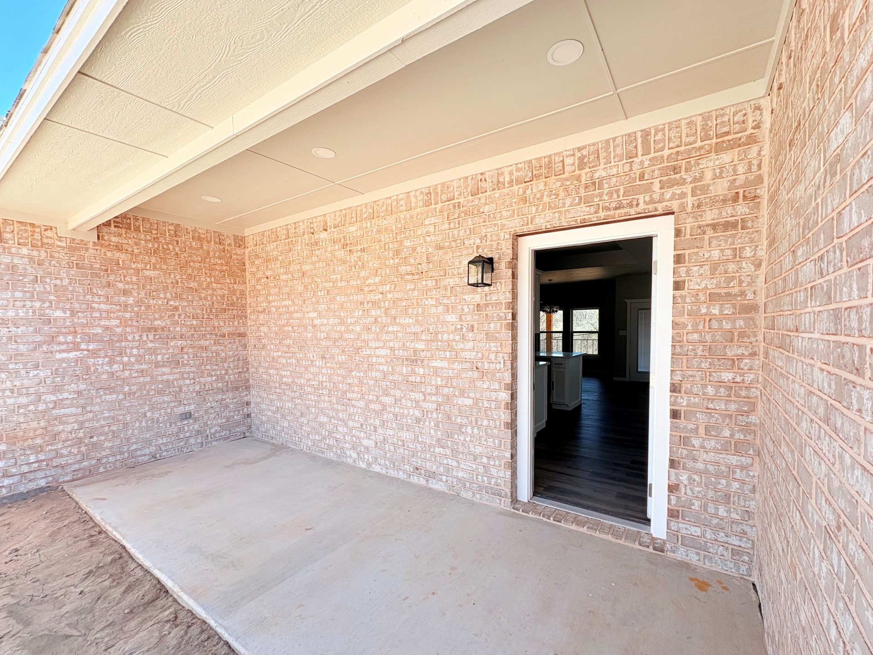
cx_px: 460
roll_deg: +1.0
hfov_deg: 98.1
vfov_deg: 81.7
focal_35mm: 15
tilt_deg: -1.5
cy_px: 342
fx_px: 378
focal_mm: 2.22
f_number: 2.2
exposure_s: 1/304
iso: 40
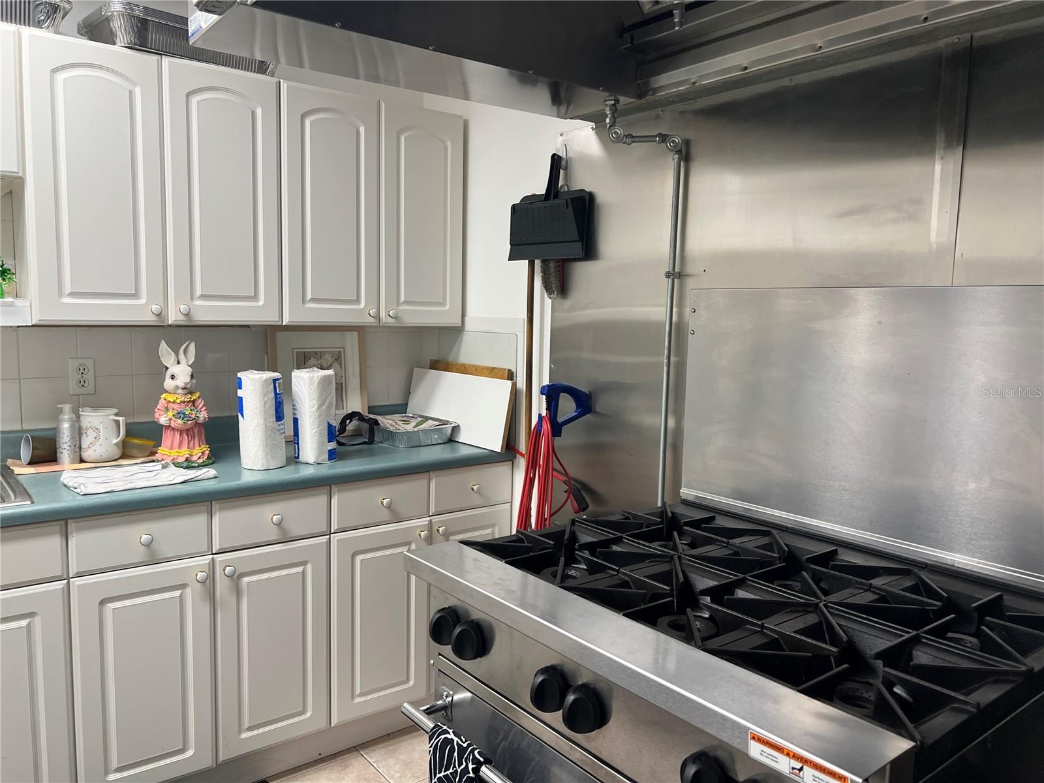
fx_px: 784
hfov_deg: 67.3
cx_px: 522
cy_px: 392
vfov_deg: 53.1
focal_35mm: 26
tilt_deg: -5.2
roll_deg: -1.2
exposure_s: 1/120
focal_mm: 5.7
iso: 125
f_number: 1.5
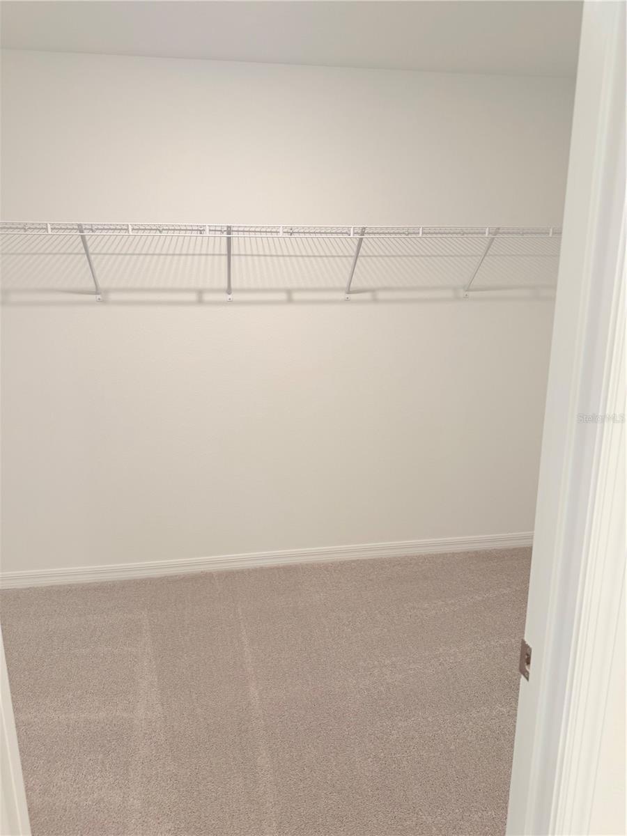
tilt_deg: -13.2
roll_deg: -0.4
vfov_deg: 71.6
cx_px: 314
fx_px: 580
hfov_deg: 56.8
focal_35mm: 24
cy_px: 418
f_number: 1.78
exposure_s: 1/60
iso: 125
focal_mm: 6.76
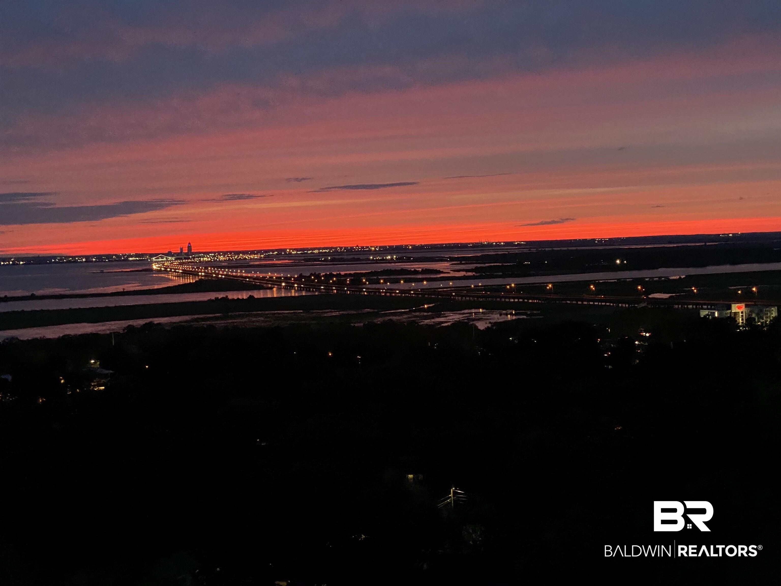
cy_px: 293
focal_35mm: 52
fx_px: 1173
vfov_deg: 28.0
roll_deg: +2.9
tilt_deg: -2.0
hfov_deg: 36.8
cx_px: 390
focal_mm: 6
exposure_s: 1/40
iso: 640
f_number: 2
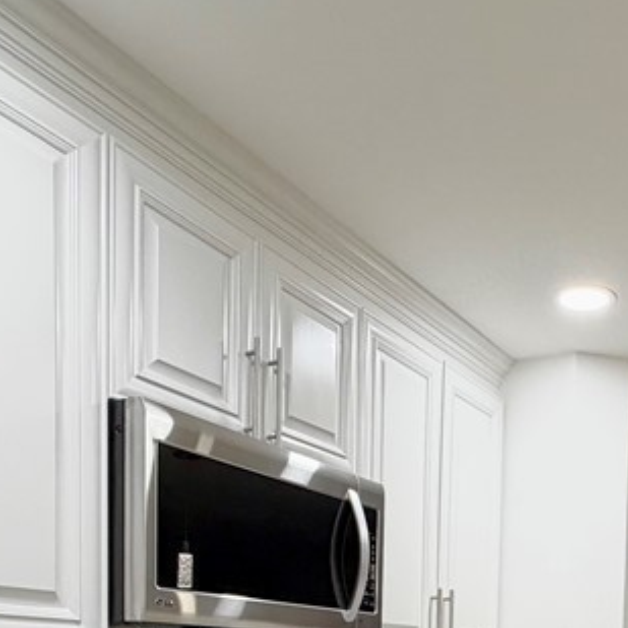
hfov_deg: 39.5
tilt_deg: -3.4
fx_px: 842
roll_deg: -0.7
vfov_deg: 34.3
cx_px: 492
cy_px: 721
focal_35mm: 41
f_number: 2.2
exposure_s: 1/120
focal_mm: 2.22
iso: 250
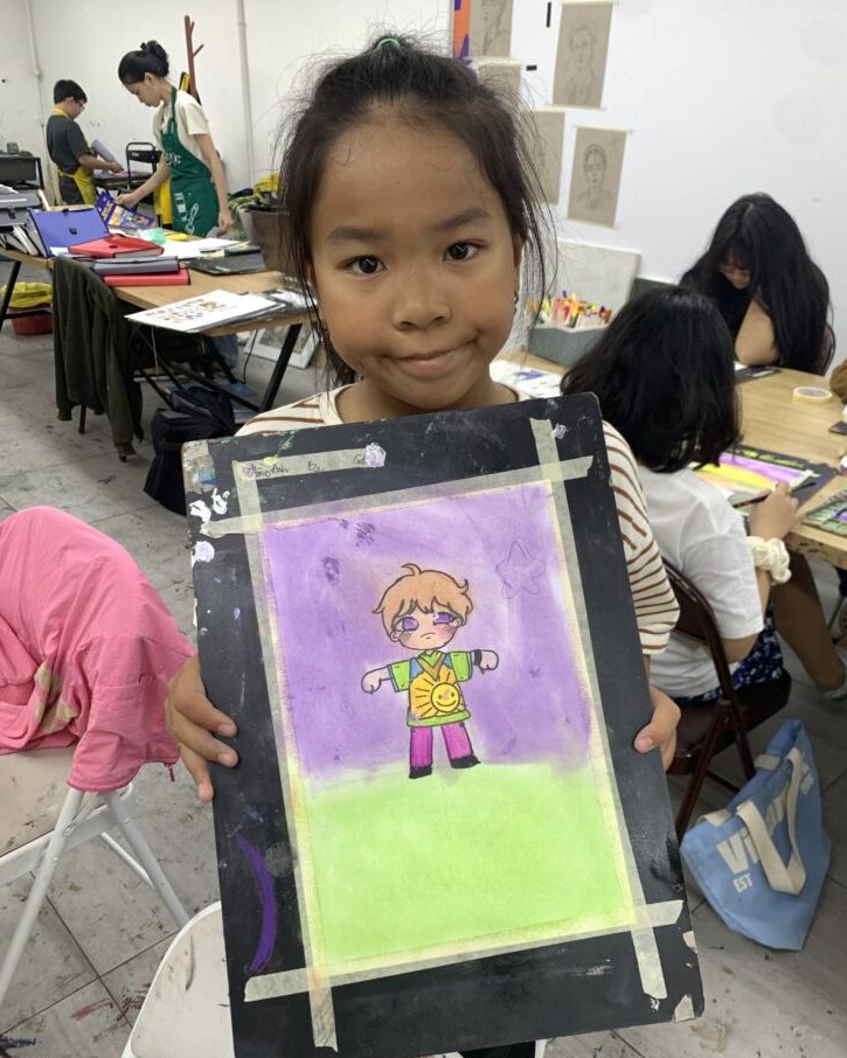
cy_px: 566
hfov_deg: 51.5
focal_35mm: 28
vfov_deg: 62.1
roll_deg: -1.6
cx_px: 426
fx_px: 877
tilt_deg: -25.9
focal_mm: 4.25
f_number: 1.8
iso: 50
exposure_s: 1/100
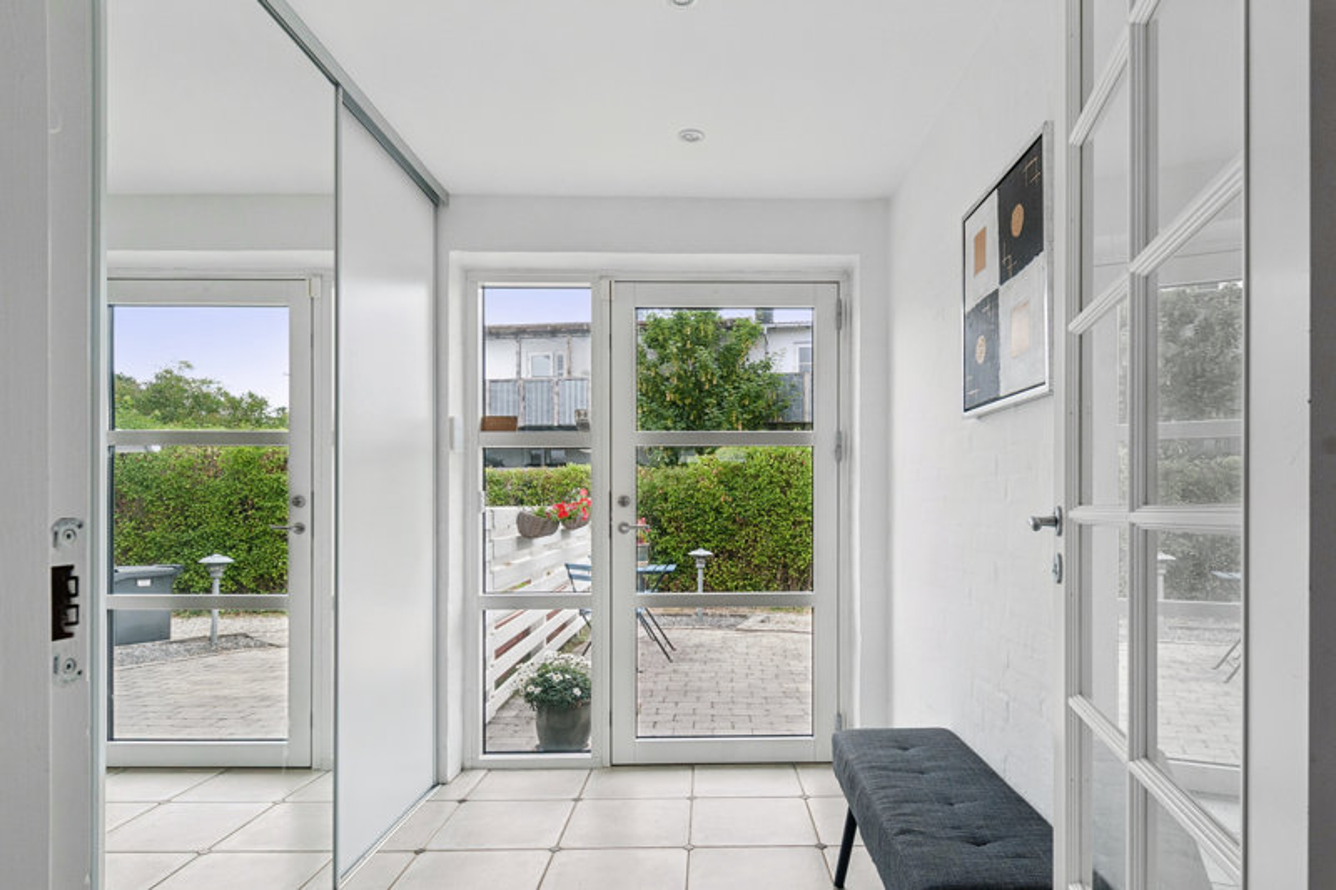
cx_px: 668
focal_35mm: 18
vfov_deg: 67.4
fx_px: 668
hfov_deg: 90.0
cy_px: 445
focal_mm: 12
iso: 200
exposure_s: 1/50
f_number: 10
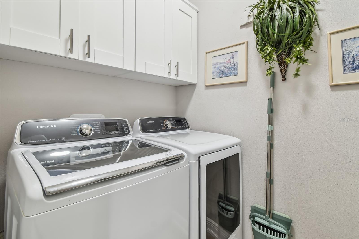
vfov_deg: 73.7
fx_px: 160
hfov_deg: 96.7
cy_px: 120
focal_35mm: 16
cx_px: 180
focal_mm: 11
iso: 100
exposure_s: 1/2
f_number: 7.1
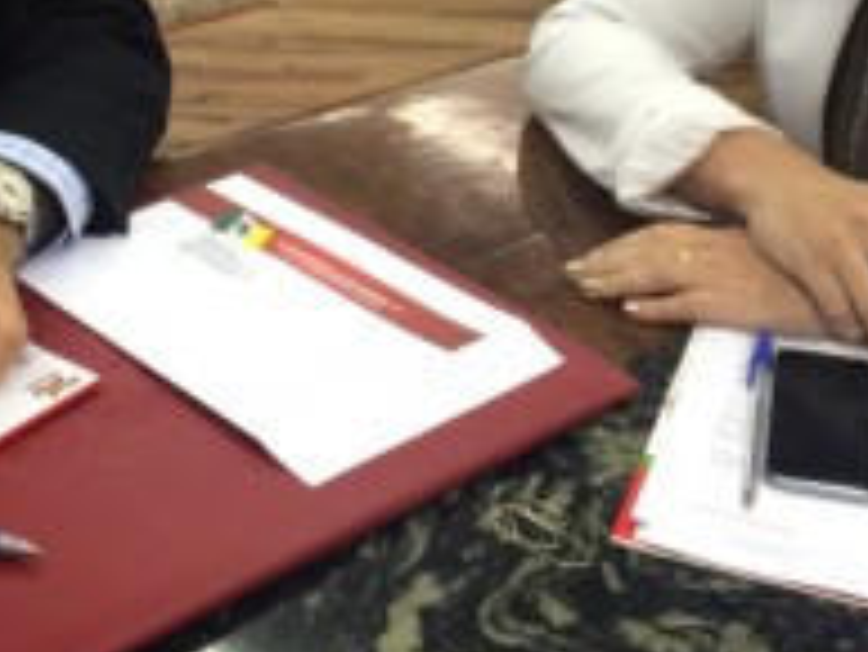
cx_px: 360
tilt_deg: -21.0
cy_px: 2
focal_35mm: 75
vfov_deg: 19.1
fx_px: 1882
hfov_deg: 25.9
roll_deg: -0.9
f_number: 2.2
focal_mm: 4.15
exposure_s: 1/30
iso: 50
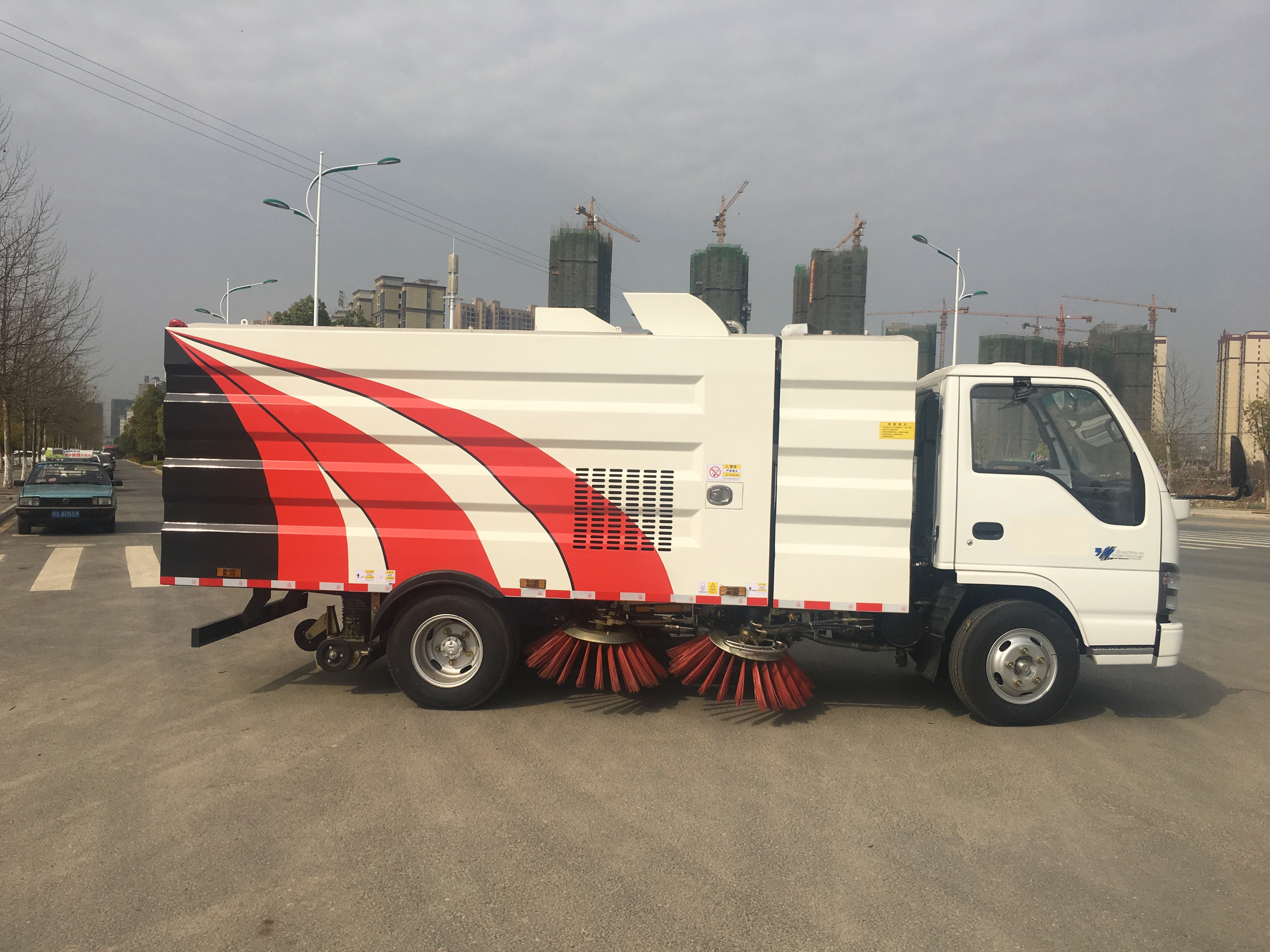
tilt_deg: -0.1
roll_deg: -1.3
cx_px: 635
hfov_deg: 61.7
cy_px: 476
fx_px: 1064
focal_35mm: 29
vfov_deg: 48.2
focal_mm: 4.15
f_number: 2.2
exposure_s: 1/3344
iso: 25
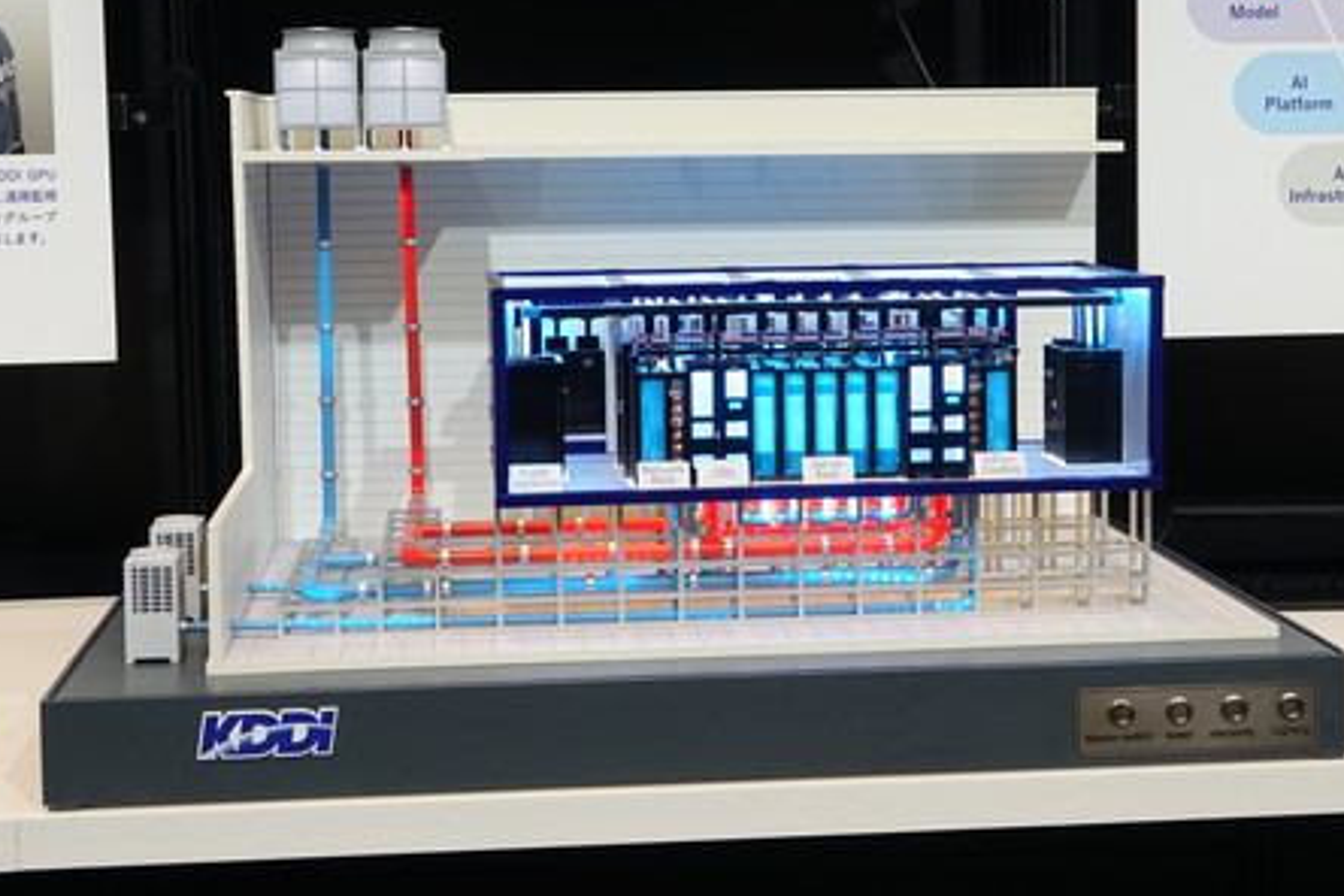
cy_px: 336
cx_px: 708
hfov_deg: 32.9
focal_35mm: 61
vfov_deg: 22.2
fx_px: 2277
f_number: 3.2
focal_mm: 15.17
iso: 125
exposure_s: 1/50
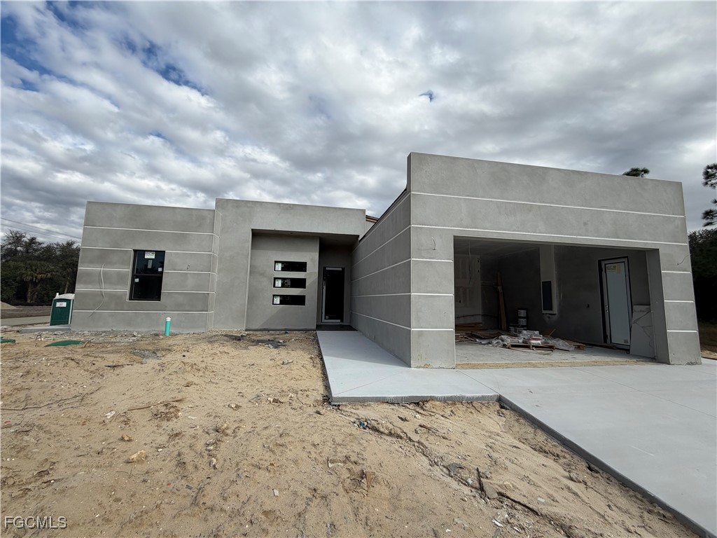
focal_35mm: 14
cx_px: 358
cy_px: 269
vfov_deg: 85.7
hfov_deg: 102.1
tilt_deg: +6.3
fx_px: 290
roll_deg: -1.3
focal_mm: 2.22
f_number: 2.2
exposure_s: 1/1189
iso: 20
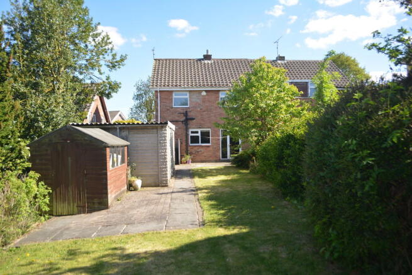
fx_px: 309
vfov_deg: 48.0
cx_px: 206
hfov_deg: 67.4
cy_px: 138
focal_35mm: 27
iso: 100
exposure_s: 1/200
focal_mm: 18
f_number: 4.5
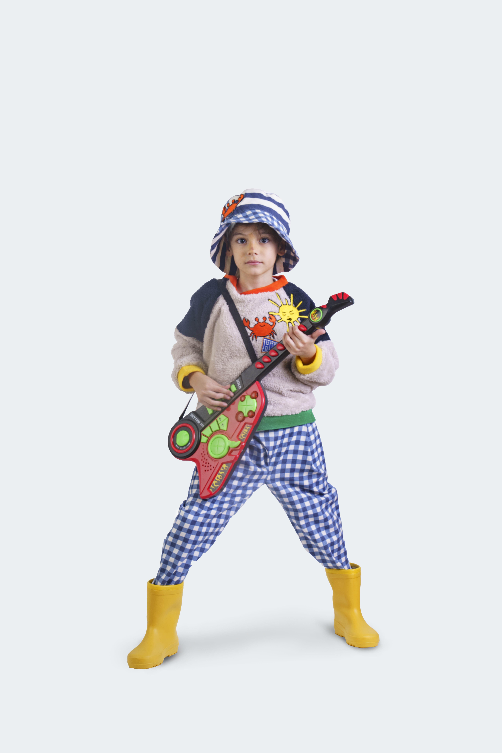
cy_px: 376
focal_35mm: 70
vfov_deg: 28.8
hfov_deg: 19.5
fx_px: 1464
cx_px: 251
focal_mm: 70
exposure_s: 1/250
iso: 100
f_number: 14
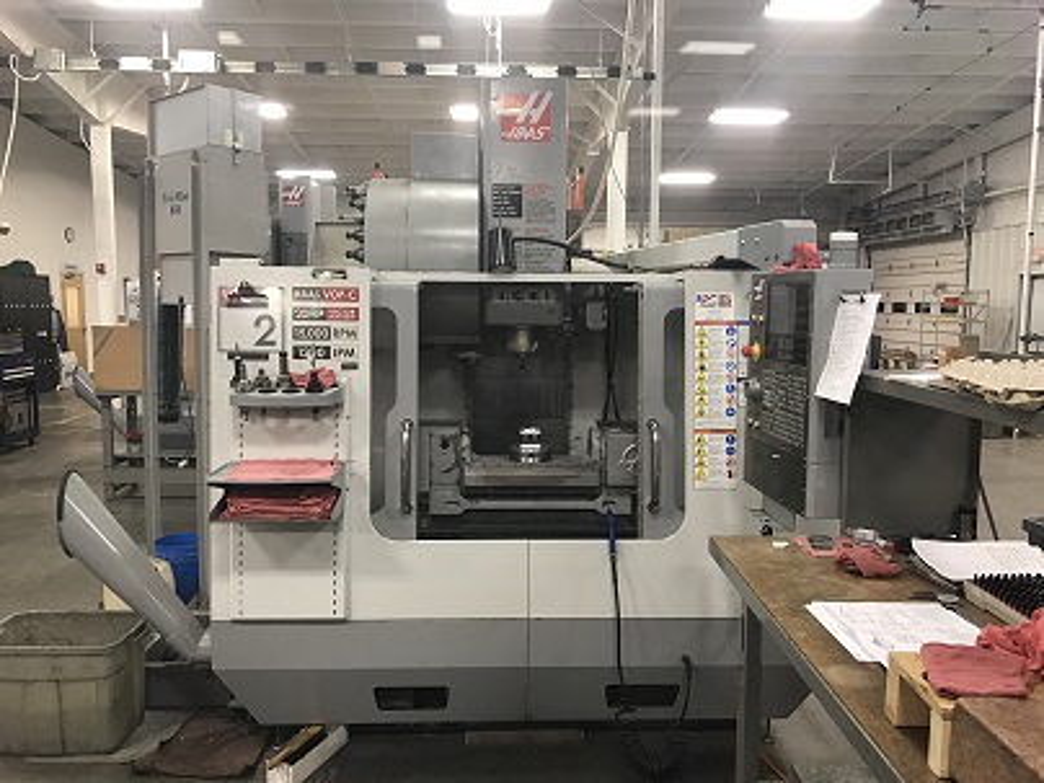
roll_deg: +0.1
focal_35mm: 28
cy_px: 392
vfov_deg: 49.7
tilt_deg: -6.0
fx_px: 844
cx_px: 522
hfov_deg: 63.4
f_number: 1.8
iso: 32
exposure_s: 1/30
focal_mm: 3.99
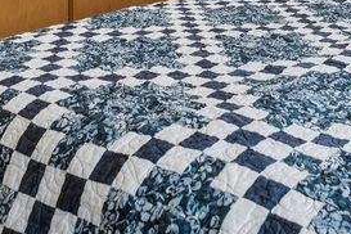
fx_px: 585
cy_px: -129
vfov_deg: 19.4
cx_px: 203
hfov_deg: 33.3
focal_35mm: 60
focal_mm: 16
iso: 100
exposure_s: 1/20
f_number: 8
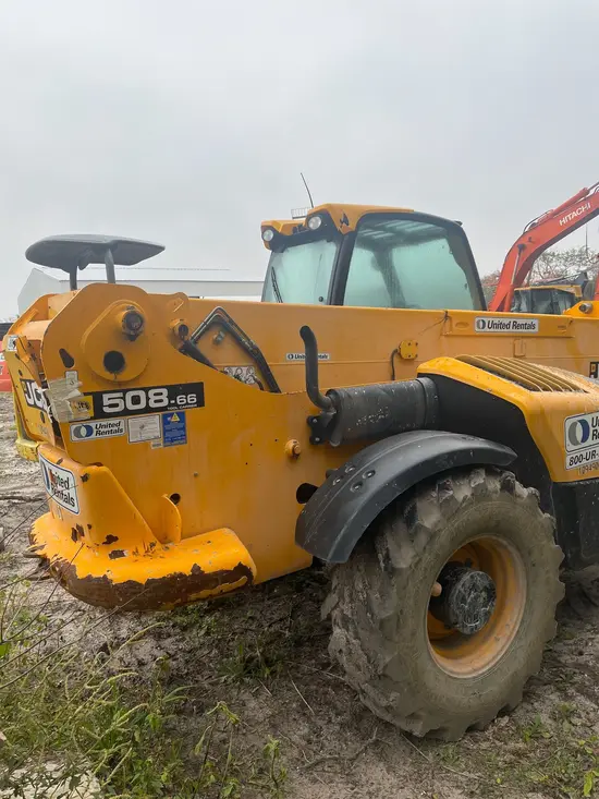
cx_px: 300
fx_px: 600
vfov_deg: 67.3
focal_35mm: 26
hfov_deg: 53.1
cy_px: 400
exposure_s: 1/161
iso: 40
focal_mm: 5.1
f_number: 1.6
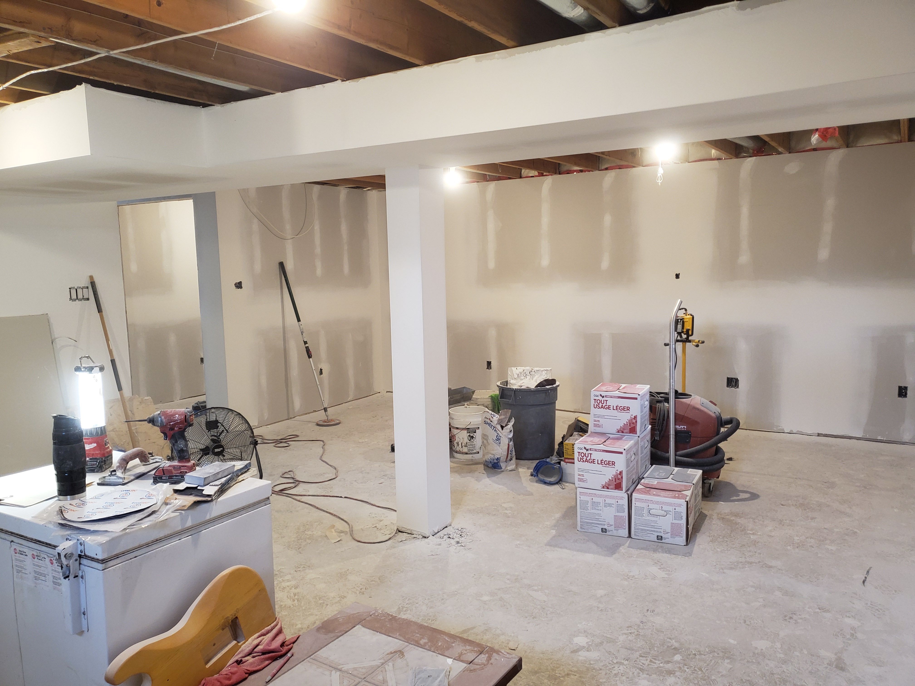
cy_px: 343
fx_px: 687
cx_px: 458
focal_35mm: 26
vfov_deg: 53.1
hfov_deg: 67.3
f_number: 1.5
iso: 160
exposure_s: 1/40
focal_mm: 4.3
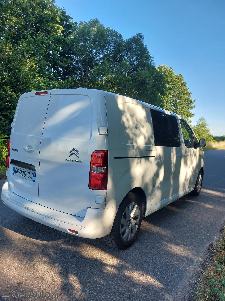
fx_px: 217
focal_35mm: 25
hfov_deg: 54.9
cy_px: 150
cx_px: 112
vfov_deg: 69.4
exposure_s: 1/281
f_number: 1.8
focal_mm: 5.23
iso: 25
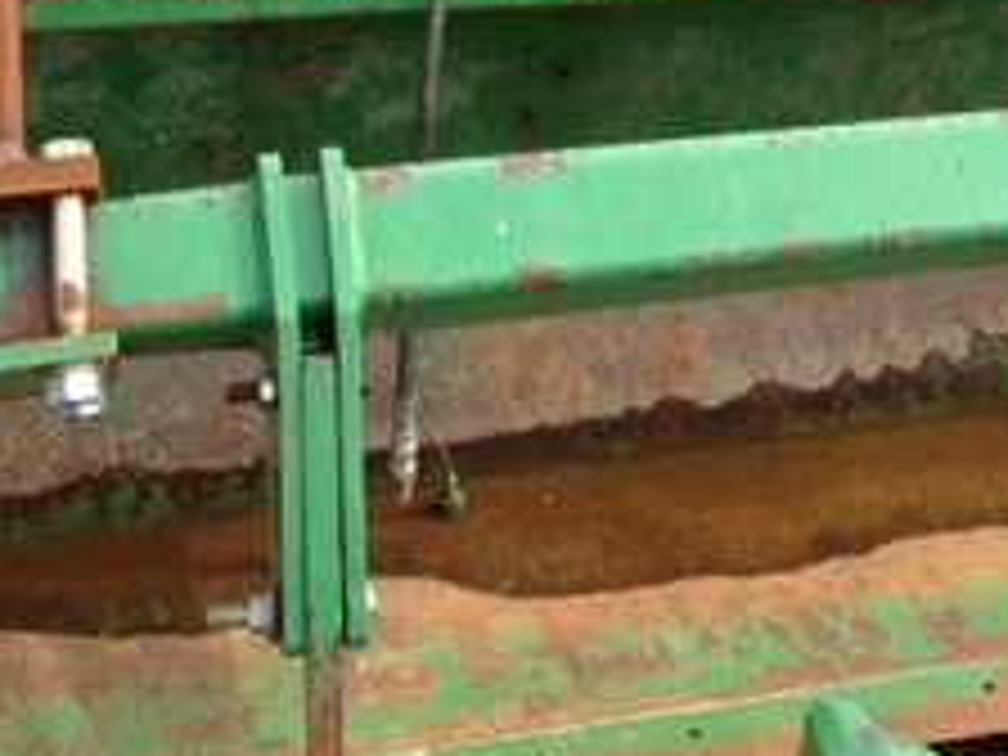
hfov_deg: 22.7
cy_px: -86
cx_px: 783
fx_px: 2475
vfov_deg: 16.8
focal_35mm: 85
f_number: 2.4
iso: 64
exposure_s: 1/449
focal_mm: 4.28
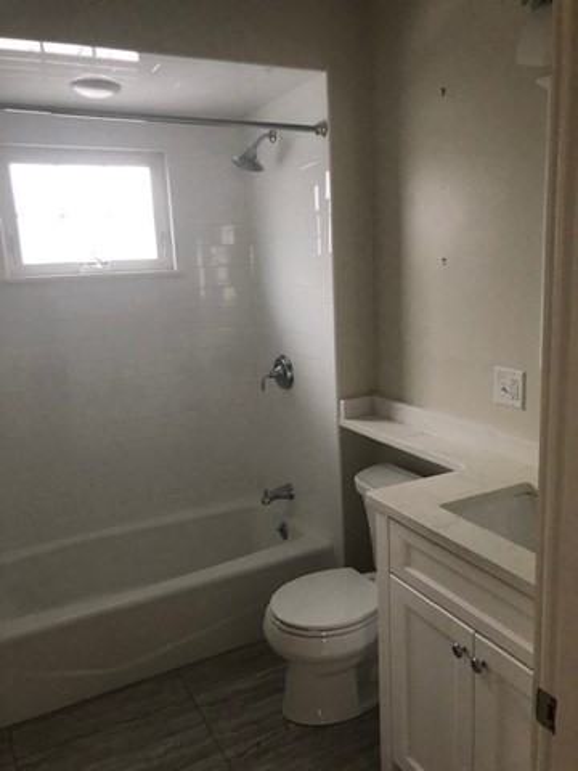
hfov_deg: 49.7
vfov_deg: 63.4
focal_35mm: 28
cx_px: 289
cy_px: 386
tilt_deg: -10.8
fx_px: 623
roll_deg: +2.7
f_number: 1.8
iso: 100
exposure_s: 1/15
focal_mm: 3.99
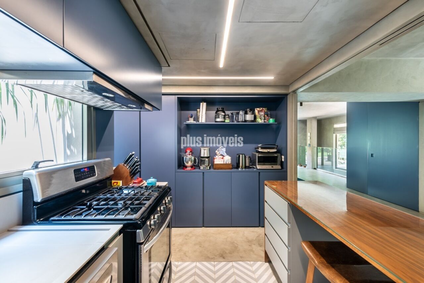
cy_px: 142
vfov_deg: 77.4
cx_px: 212
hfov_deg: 100.4
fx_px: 177
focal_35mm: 15
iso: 100
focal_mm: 15
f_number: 8
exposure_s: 1/6
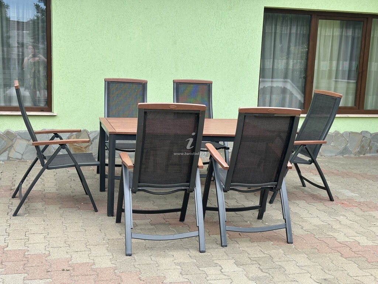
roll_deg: -2.0
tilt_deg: -8.5
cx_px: 189
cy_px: 142
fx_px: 524
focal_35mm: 48
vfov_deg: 30.3
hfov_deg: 39.7
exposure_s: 1/880
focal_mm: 6.86
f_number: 1.78
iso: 64
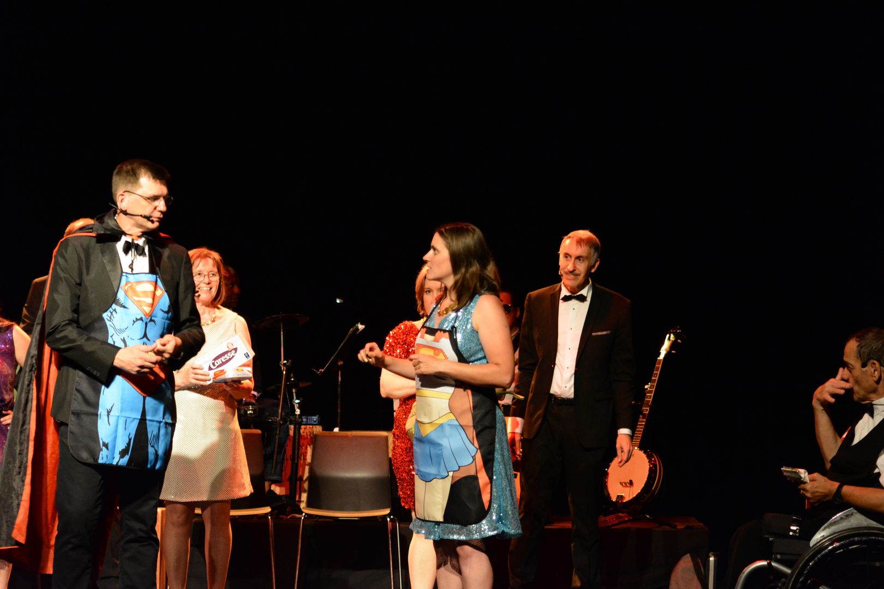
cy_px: 294
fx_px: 2578
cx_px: 442
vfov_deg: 13.0
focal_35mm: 105
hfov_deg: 19.5
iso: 3200
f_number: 4
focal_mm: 70
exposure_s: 1/60
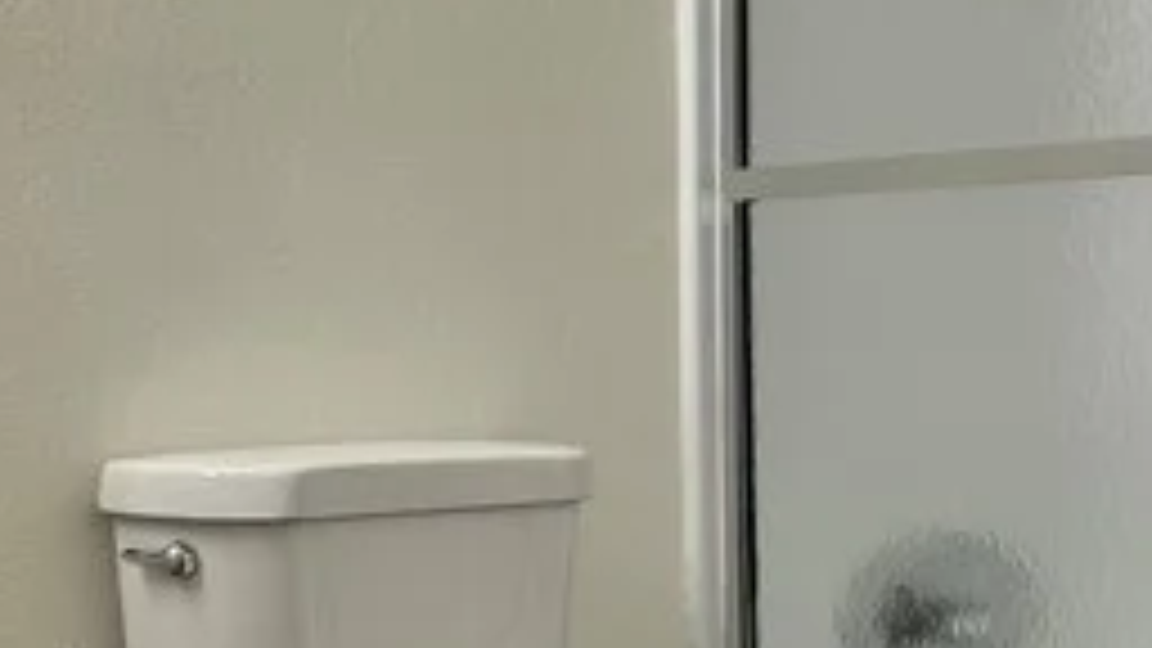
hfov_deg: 34.3
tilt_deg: +0.5
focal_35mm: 61
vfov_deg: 19.7
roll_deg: +0.4
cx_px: 630
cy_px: 351
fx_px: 1863
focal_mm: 2.22
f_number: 2.2
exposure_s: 1/120
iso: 64
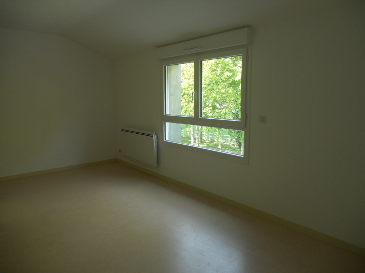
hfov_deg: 65.3
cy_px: 136
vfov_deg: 51.4
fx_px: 285
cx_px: 182
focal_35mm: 27
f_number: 3.2
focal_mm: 4.9
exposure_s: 1/80
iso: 80
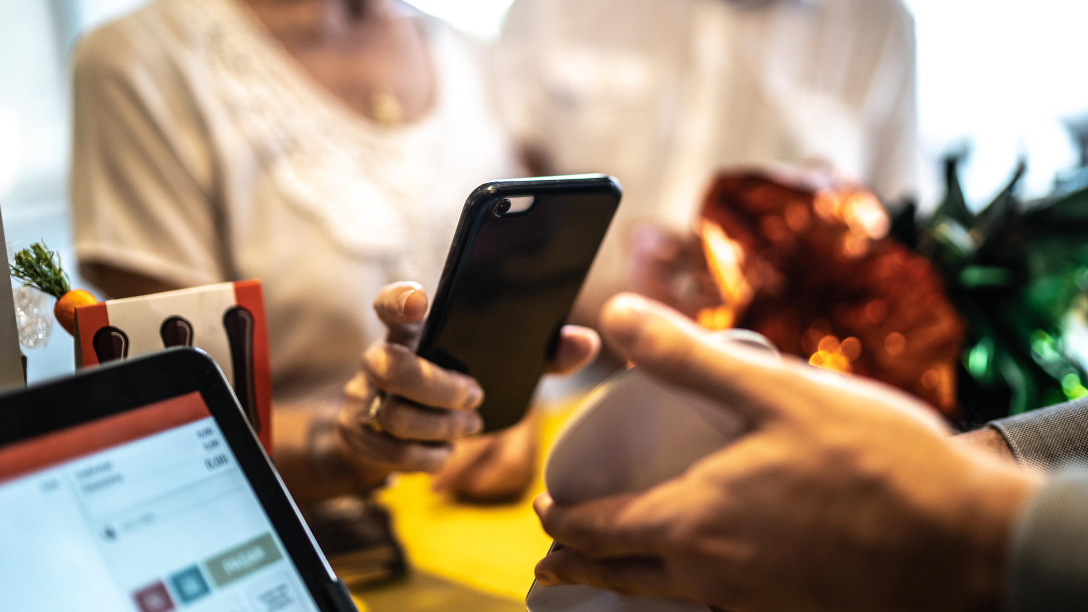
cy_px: 302
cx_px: 541
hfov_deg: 54.0
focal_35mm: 37
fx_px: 1067
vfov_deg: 32.0
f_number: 1.4
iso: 400
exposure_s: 1/500
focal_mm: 35
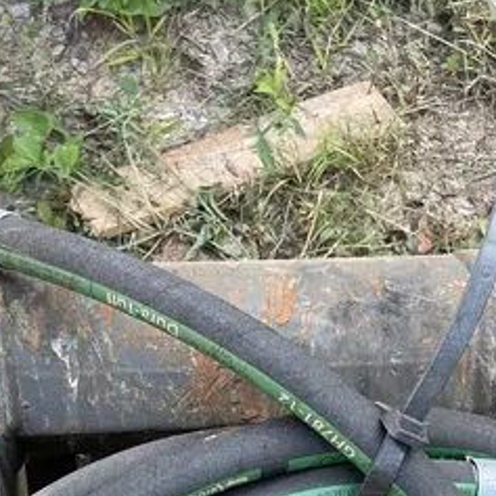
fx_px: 1151
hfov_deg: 24.3
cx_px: 211
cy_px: 524
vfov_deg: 23.1
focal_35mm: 71
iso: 32
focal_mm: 4.2
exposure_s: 1/219
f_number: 1.6
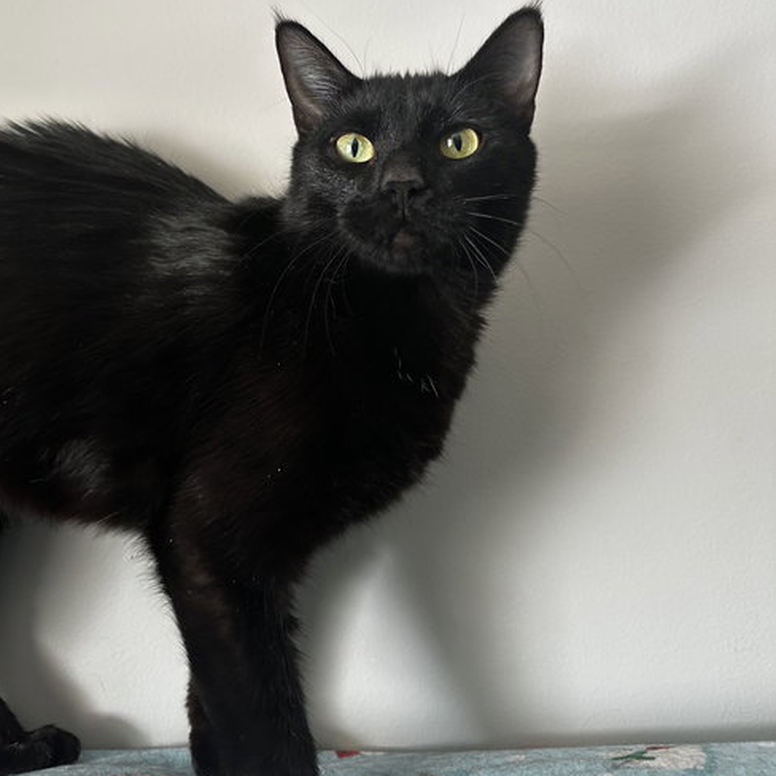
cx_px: 380
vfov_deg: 54.6
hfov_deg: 55.6
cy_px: 266
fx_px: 736
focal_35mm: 29
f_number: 1.78
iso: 200
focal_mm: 6.86
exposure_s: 1/60
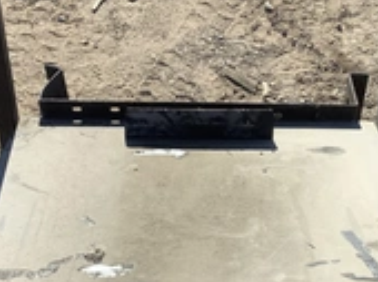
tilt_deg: -40.8
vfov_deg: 20.1
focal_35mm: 73
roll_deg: -1.2
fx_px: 796
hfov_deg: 26.7
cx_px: 209
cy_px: 178
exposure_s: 1/981
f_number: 2.4
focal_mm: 3.3
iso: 25
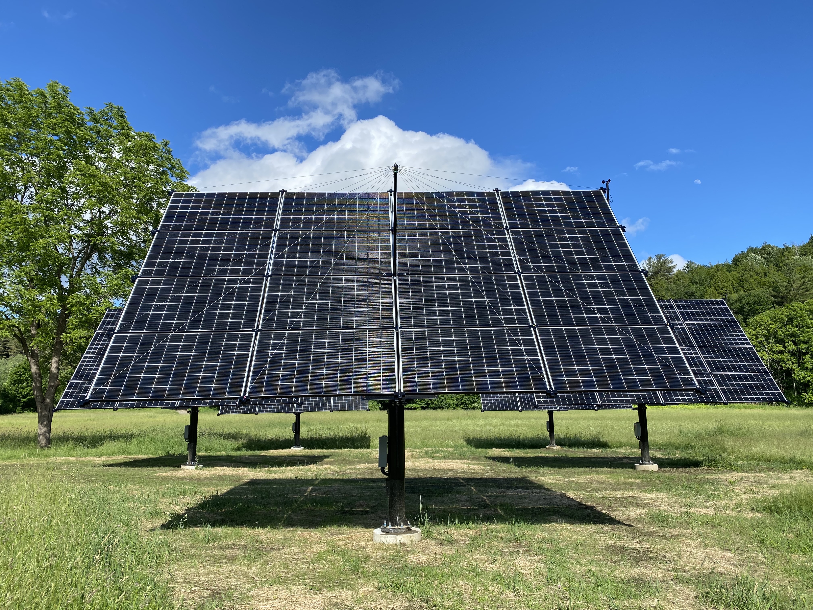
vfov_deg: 53.1
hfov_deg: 67.3
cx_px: 406
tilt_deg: +10.0
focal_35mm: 26
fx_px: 611
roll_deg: +0.4
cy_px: 305
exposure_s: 1/1927
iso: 32
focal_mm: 4.25
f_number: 1.8
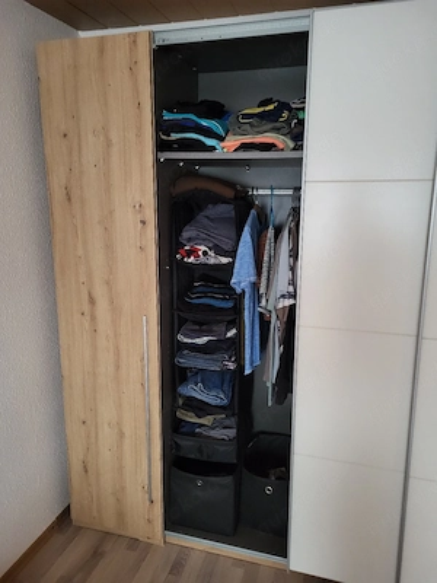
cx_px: 218
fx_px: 438
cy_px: 292
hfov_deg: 53.1
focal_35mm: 26
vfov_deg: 67.3
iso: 1000
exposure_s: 1/25.1
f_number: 1.8
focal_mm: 5.4
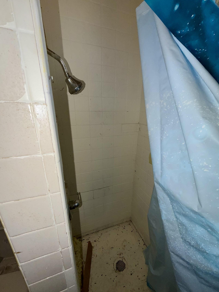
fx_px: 127
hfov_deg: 81.7
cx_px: 114
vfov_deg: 98.0
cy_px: 155
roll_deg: -2.0
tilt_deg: -20.2
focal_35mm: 15
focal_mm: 2.22
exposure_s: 1/90
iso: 64
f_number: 2.2
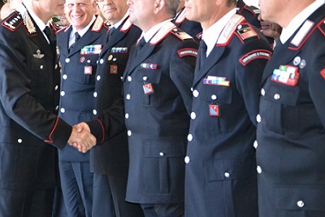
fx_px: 921
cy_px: 69
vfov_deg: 13.4
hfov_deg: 19.9
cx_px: 105
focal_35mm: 102
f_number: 4.8
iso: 2500
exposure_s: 1/60
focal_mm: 42
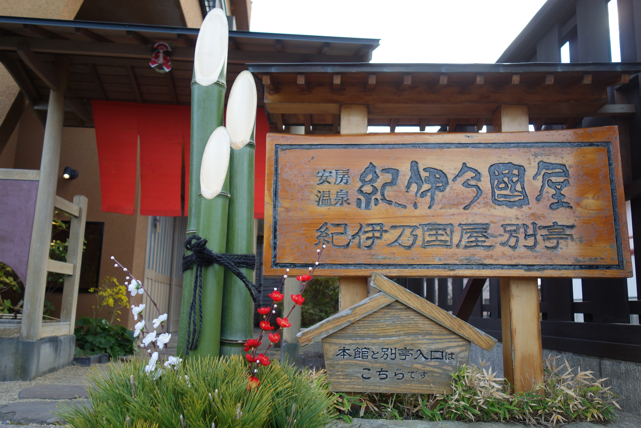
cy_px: 214
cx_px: 320
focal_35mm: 28
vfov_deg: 46.4
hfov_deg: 65.5
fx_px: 499
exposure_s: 1/100
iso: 125
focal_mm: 10.4
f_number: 2.5
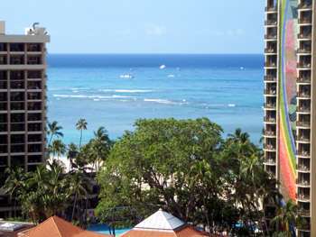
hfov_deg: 16.8
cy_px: 118
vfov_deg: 12.7
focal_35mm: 117
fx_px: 1069
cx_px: 158
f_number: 4.4
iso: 50
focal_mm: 19.2
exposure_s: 1/250
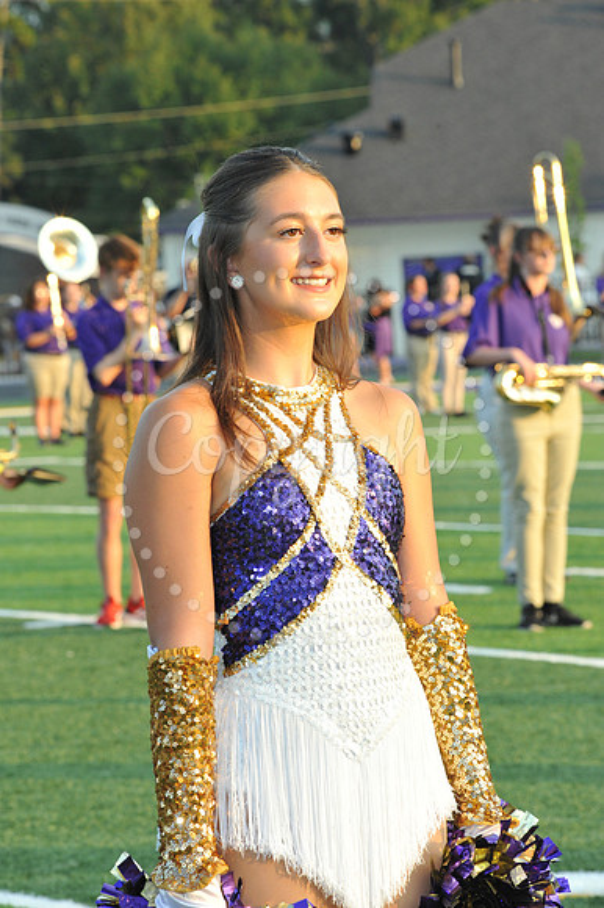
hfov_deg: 8.8
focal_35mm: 155
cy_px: 454
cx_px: 302
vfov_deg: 13.3
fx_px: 3905
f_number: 13
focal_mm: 155
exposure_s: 1/250
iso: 1600
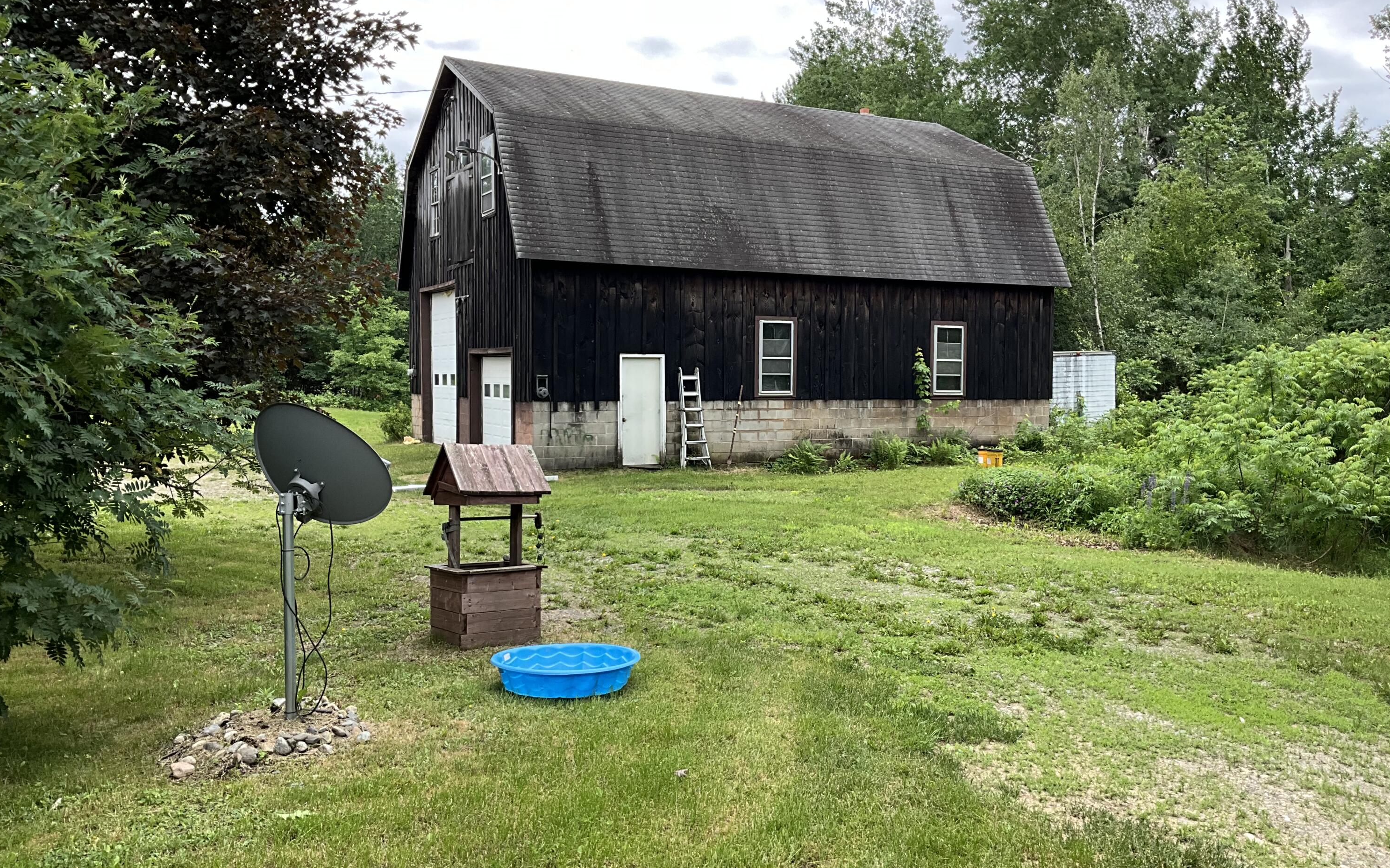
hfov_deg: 61.2
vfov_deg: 40.6
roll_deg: +0.4
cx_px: 699
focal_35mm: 31
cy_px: 414
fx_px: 1174
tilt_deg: -2.3
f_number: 1.8
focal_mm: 3
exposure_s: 1/329
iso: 25
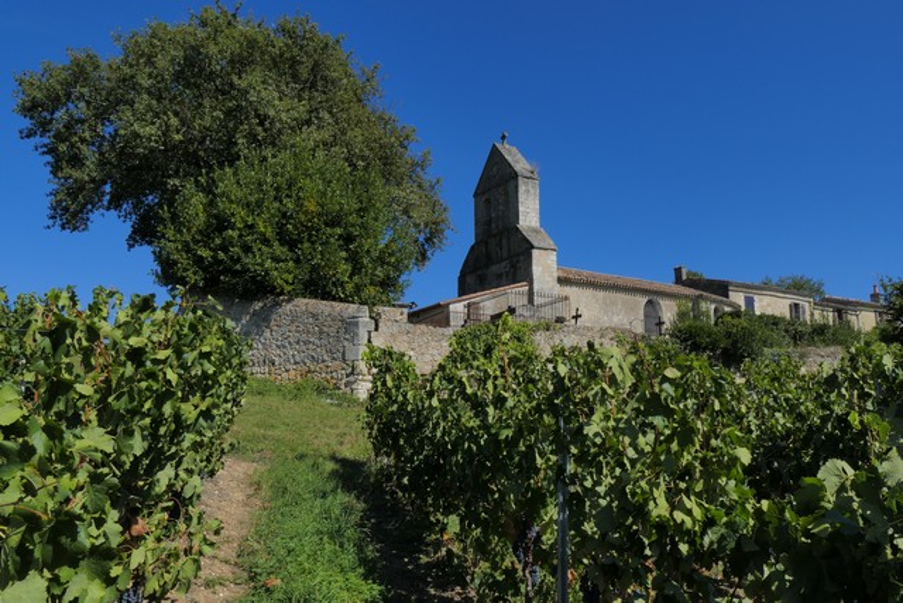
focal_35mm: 28
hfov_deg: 65.5
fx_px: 702
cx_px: 452
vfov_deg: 46.4
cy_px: 302
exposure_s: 1/500
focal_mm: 10.11
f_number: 8
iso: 125
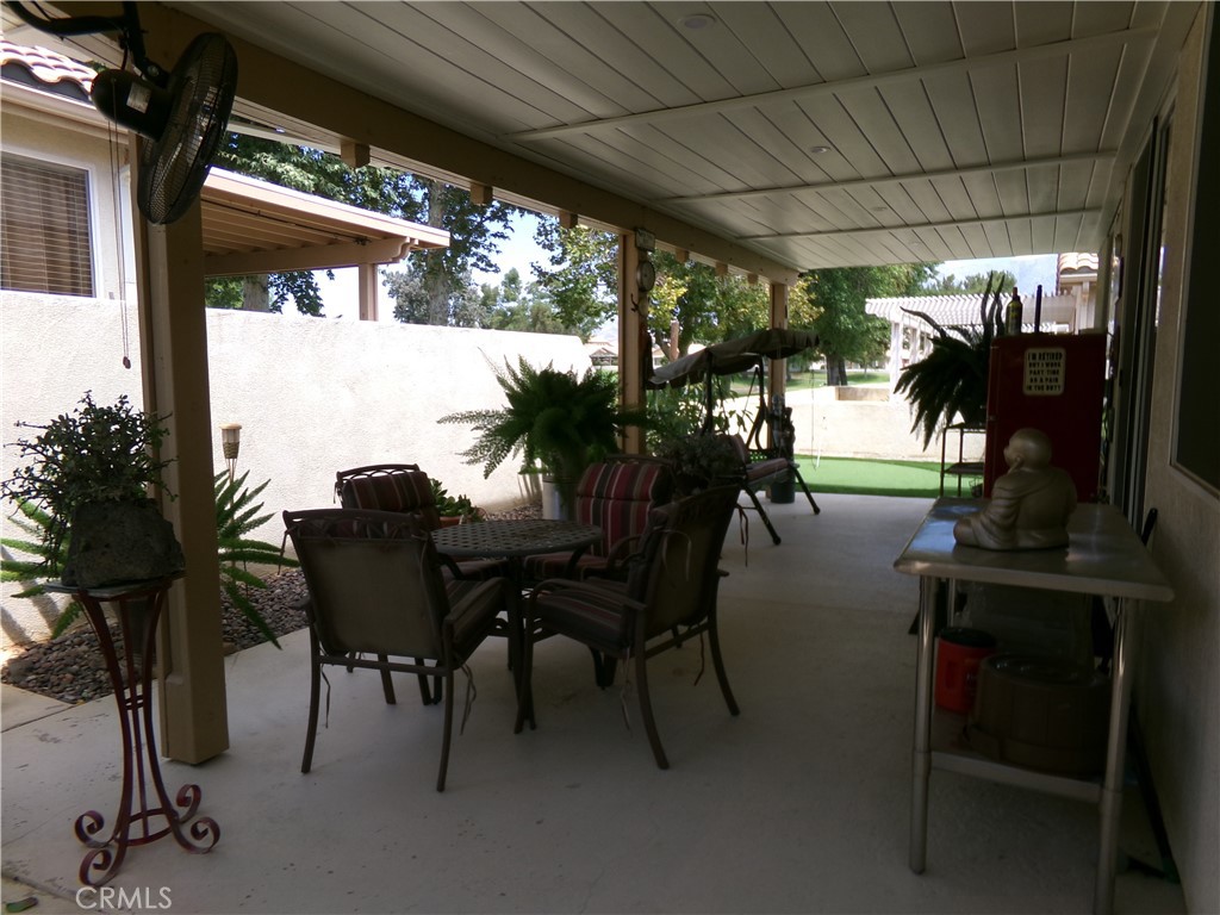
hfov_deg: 71.6
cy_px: 458
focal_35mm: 24
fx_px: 846
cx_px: 610
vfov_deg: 56.8
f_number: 3.7
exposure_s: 1/320
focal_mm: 4.3
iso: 100
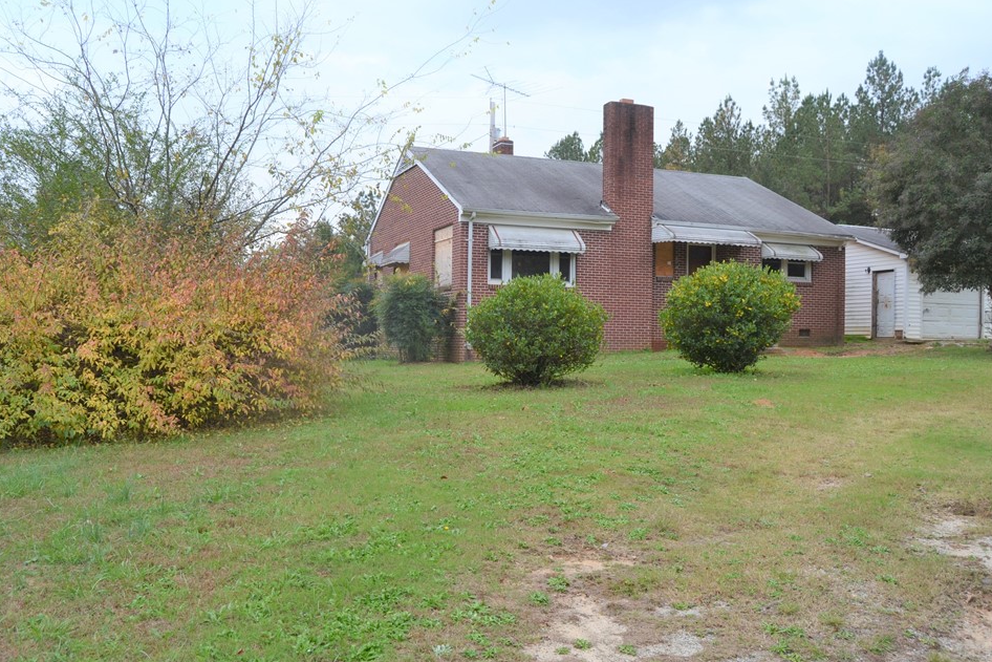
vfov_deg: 42.3
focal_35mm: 31
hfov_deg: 60.3
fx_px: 854
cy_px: 354
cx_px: 480
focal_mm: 18
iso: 160
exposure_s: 1/125
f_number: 5.6
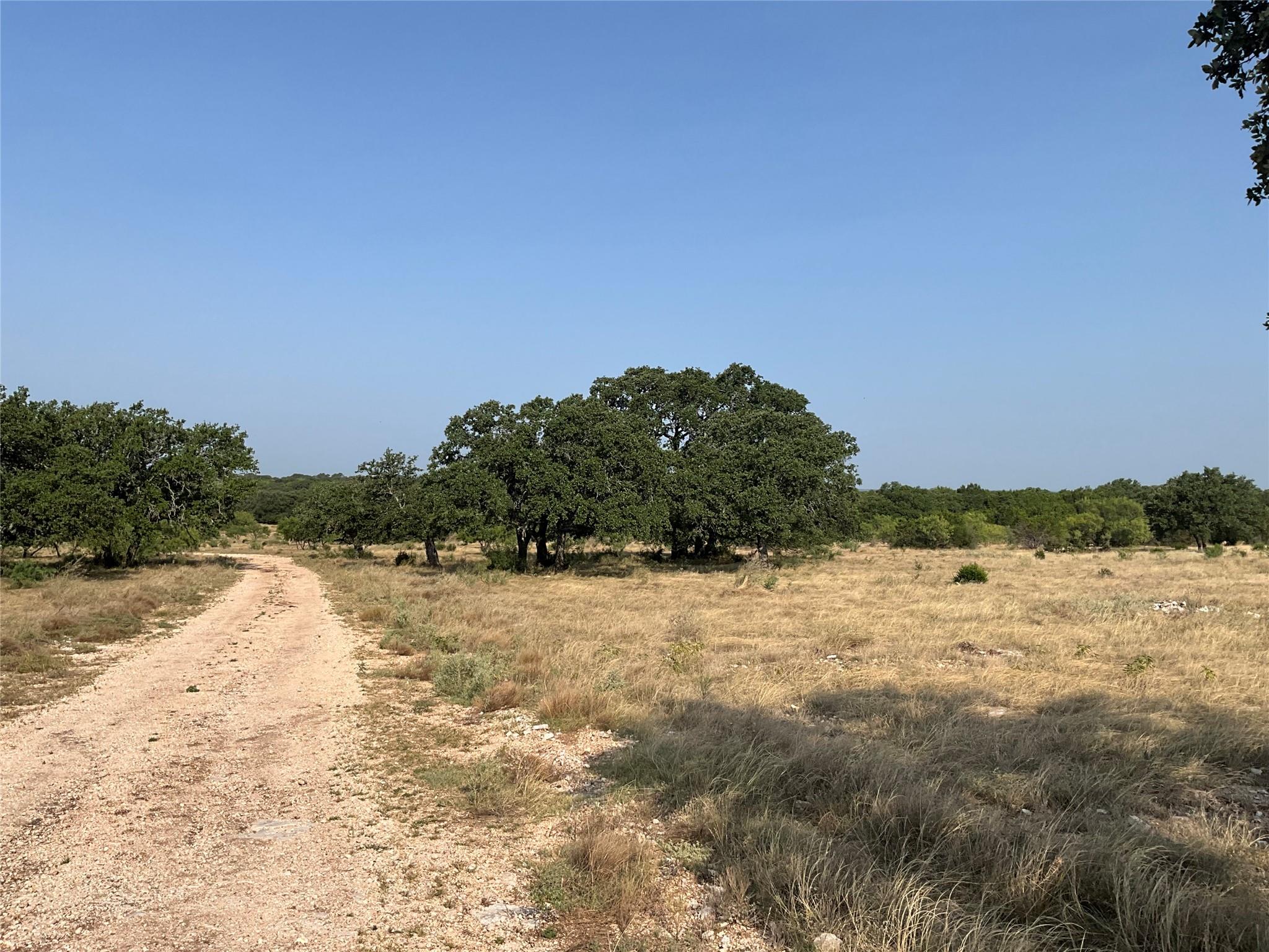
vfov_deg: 48.2
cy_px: 476
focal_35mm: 29
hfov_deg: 61.7
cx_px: 634
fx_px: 1063
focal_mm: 3
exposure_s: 1/2667
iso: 25
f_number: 1.8
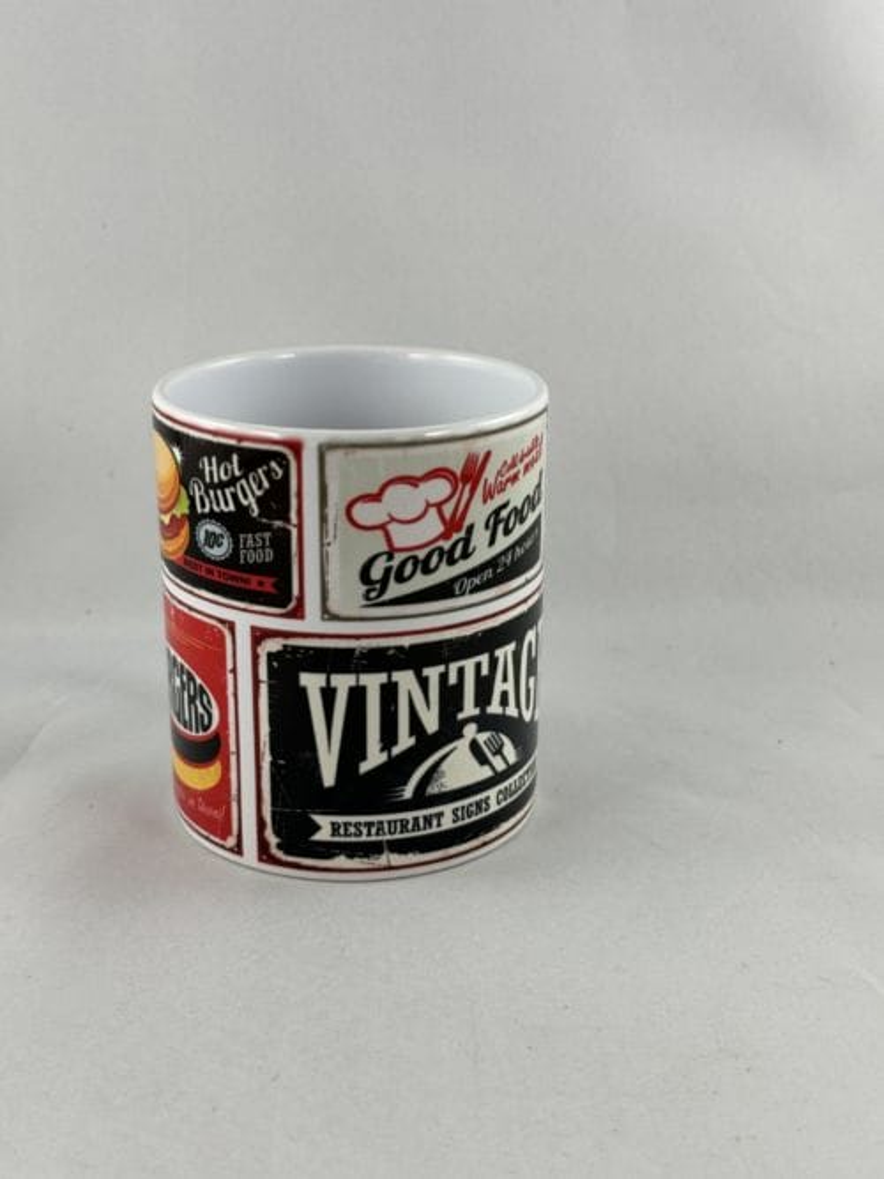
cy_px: 590
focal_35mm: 48
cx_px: 442
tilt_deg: -18.7
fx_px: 1635
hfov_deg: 30.3
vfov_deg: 39.7
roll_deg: -1.2
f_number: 1.78
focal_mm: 6.86
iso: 50
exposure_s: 1/100
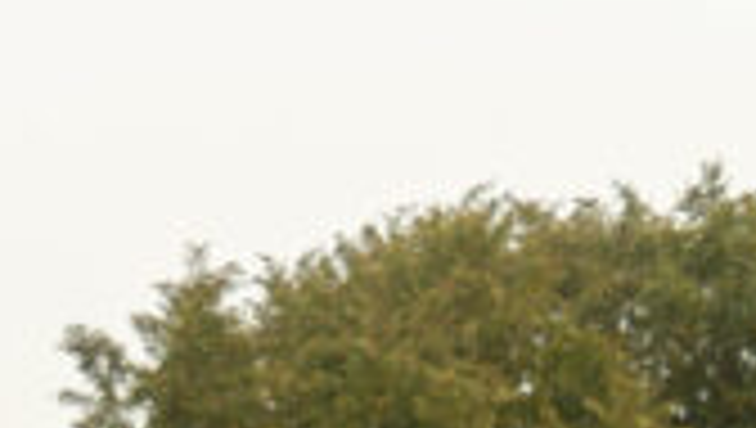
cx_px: -86
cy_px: 1503
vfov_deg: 6.8
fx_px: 3071
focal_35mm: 153
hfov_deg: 13.7
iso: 160
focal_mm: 24
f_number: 4
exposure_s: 1/100
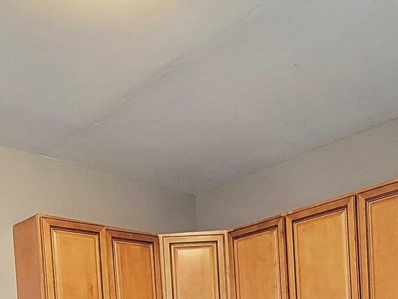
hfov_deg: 40.9
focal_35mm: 46
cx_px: 252
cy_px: 402
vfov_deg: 26.2
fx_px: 529
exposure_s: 1/30
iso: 400
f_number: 2.2
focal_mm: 2.2
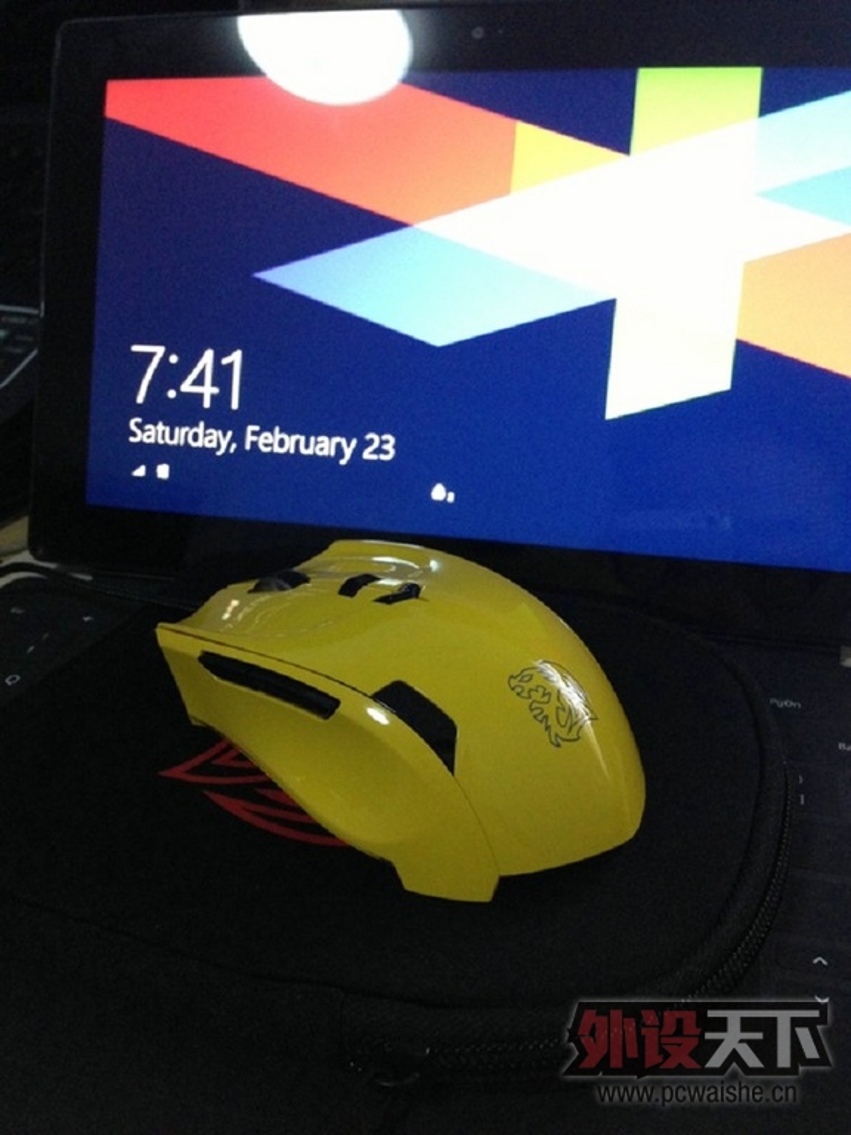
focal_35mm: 33
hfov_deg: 42.9
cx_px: 426
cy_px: 568
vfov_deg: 55.4
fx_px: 1082
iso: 400
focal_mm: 4.13
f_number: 2.4
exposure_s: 1/15
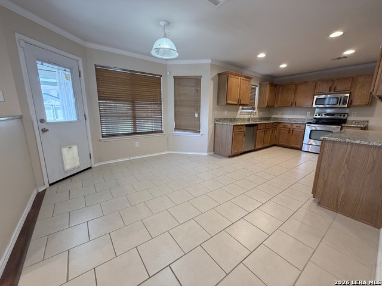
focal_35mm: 14
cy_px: 143
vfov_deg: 85.7
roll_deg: -0.5
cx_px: 191
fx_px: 154
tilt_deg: -10.8
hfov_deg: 102.1
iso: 320
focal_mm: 2.22
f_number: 2.2
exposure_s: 1/120
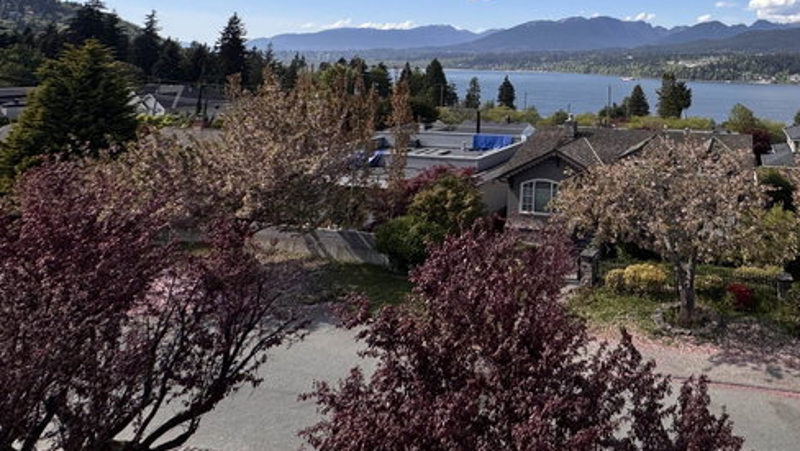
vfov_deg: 39.2
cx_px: 630
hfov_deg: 67.7
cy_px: -25
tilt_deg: +9.5
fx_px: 531
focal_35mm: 25
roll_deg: -0.7
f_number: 2.2
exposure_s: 1/2415
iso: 50
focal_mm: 2.22
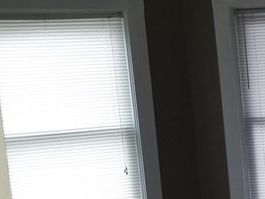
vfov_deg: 14.7
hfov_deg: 17.8
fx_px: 758
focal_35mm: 99
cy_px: 209
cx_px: 391
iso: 100
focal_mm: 4.25
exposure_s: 1/30
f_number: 1.7
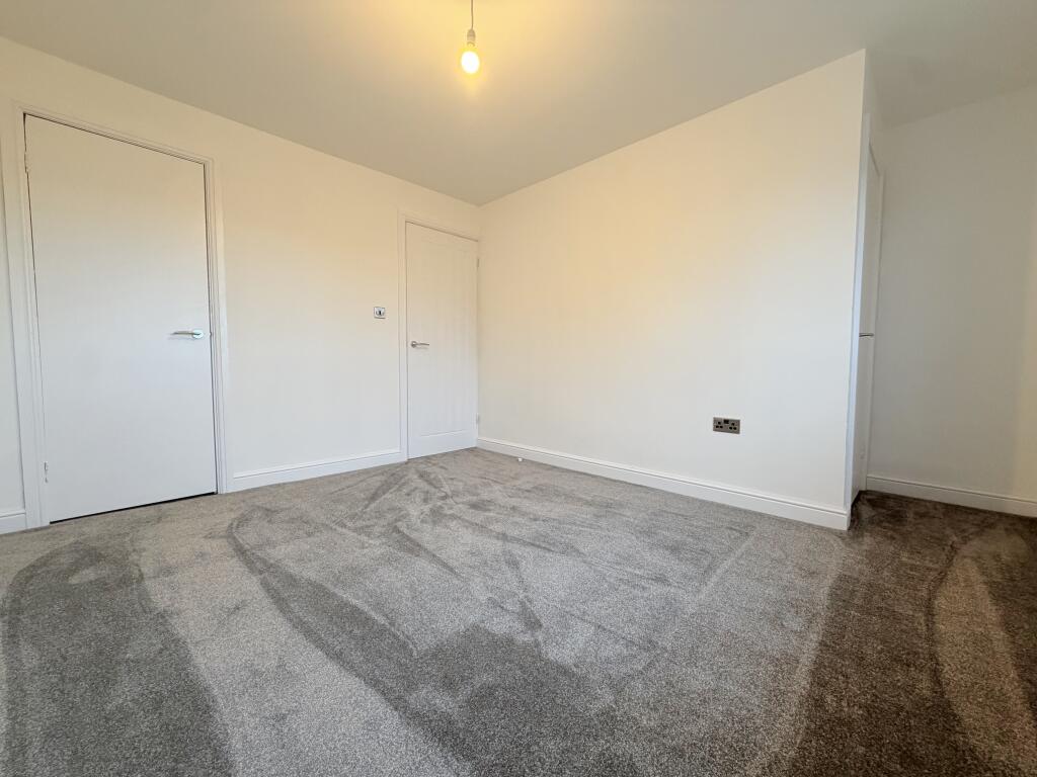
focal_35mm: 14
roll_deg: -0.1
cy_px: 388
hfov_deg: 102.1
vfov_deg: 85.7
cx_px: 518
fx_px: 419
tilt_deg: -3.9
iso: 320
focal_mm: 2.22
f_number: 2.2
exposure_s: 1/100
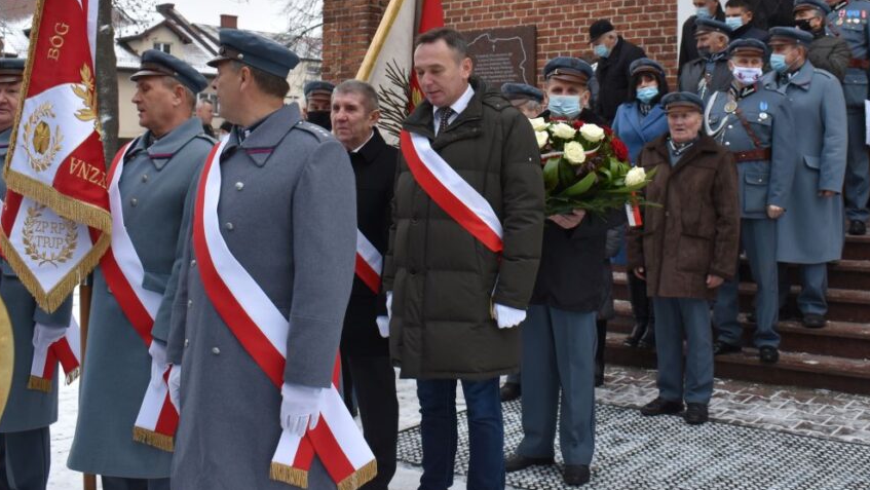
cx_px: 476
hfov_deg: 43.9
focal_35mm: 47
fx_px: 1079
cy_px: 109
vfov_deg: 25.2
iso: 400
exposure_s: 1/160
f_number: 6.3
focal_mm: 21
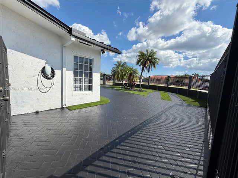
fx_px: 96
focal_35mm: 14
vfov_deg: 85.7
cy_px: 89
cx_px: 119
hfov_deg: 102.1
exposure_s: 1/1211
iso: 20
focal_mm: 2.22
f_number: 2.2
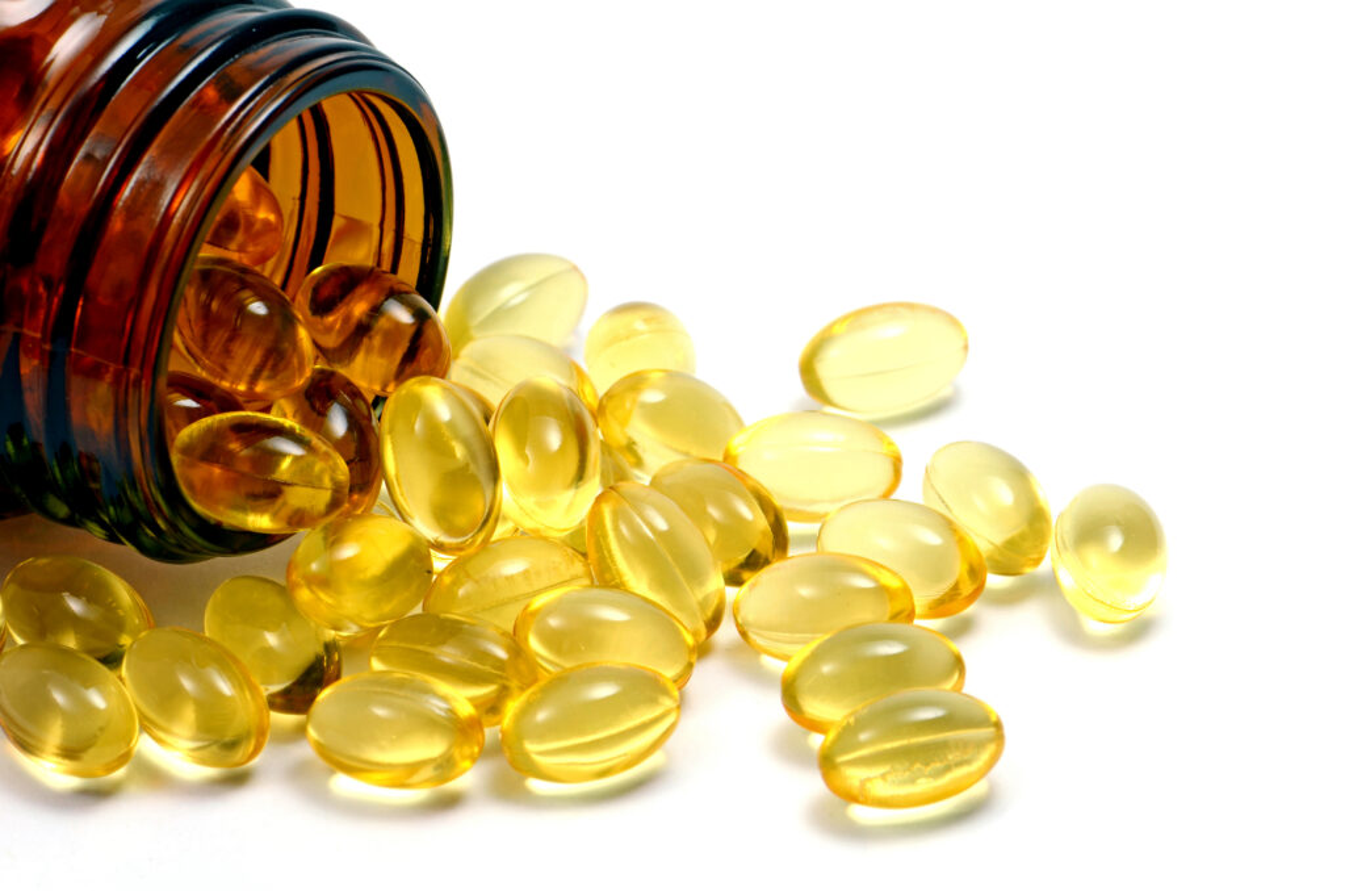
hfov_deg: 13.1
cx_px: 672
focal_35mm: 158
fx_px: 5872
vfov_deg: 8.7
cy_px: 446
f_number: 16
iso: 100
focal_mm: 105
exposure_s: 1/6
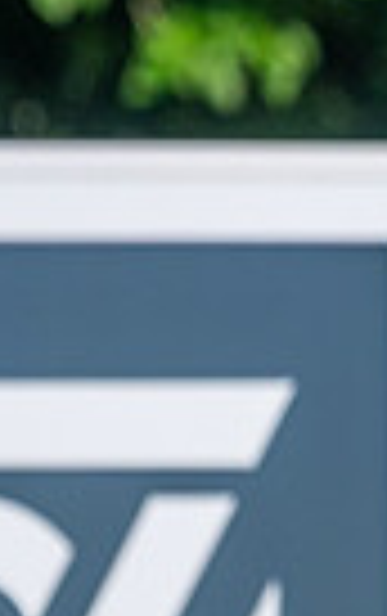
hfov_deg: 0.7
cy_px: 279
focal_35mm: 1943
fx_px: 32686
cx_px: 1282
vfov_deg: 1.1
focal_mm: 300
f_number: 5
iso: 200
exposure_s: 1/2500
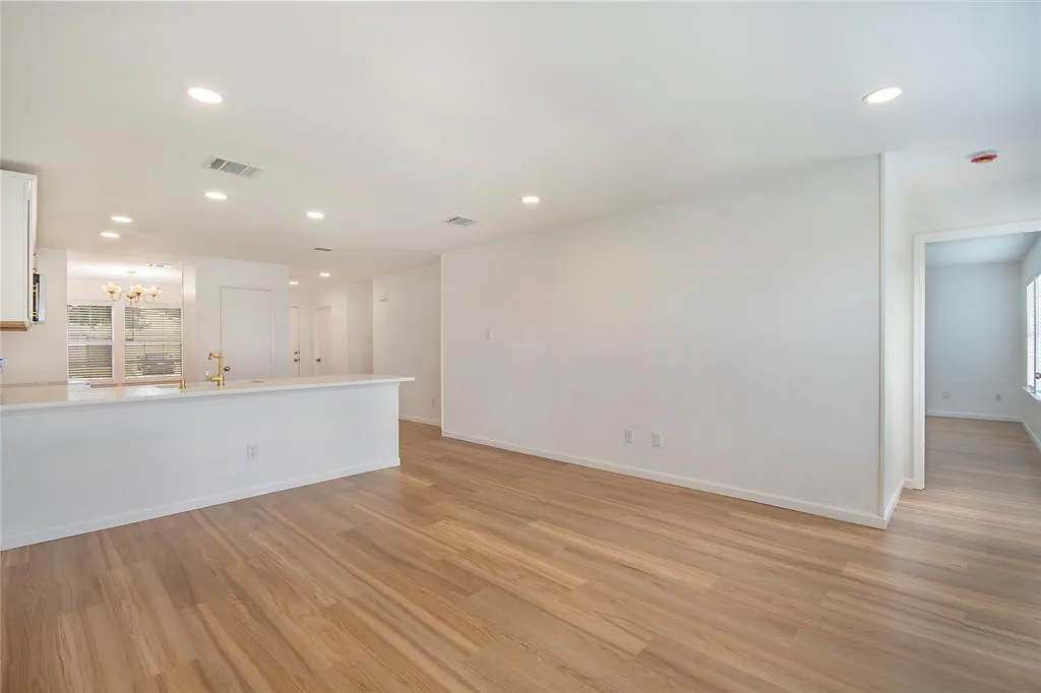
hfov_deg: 100.4
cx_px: 520
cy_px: 346
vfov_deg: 77.3
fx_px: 434
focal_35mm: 15
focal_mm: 10
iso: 100
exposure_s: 1/30
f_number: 8
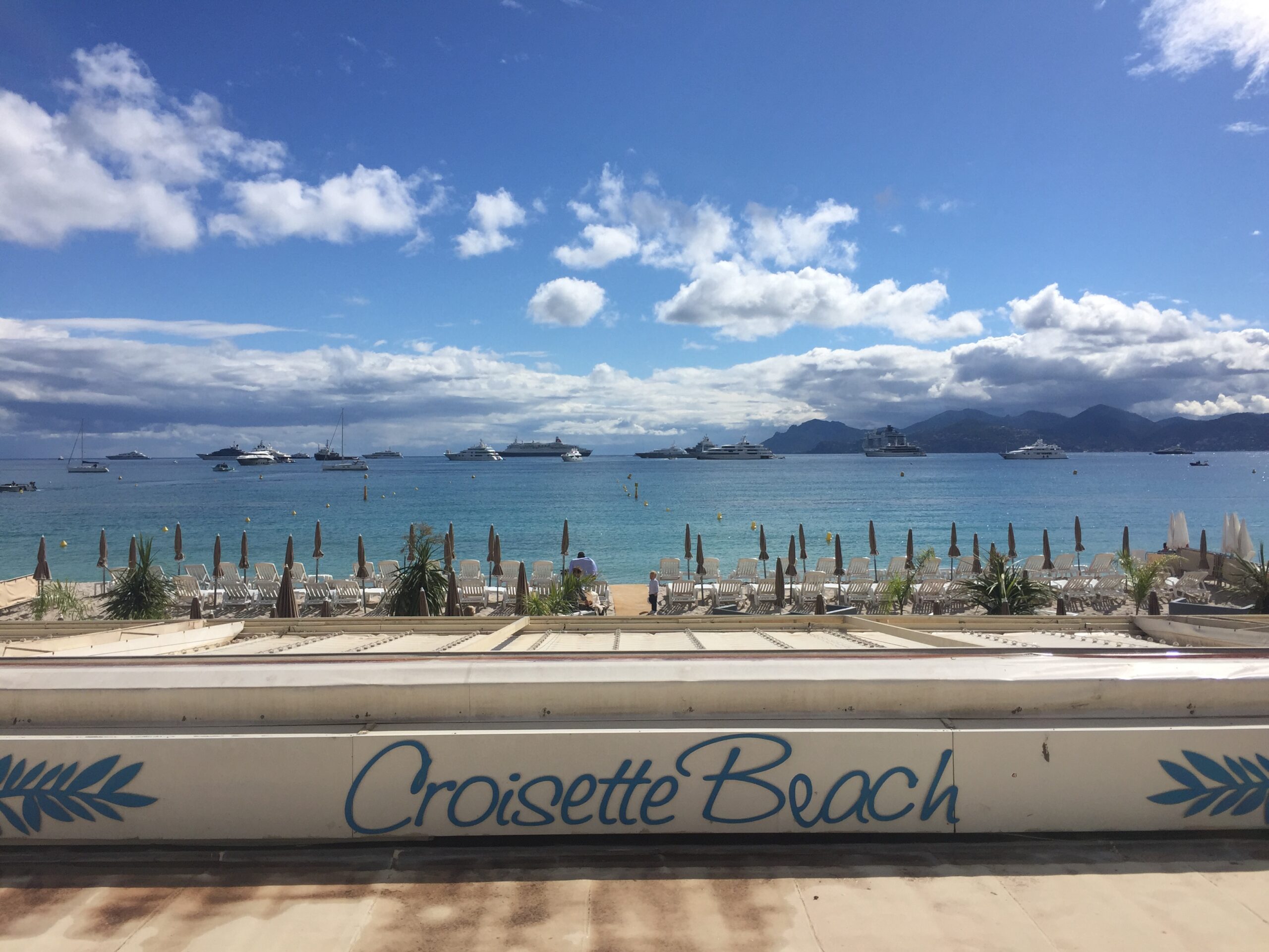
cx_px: 634
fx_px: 1063
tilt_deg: -0.4
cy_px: 476
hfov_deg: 61.7
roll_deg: +0.7
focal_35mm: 29
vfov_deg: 48.2
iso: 32
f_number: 2.2
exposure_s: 1/5650
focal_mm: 4.15
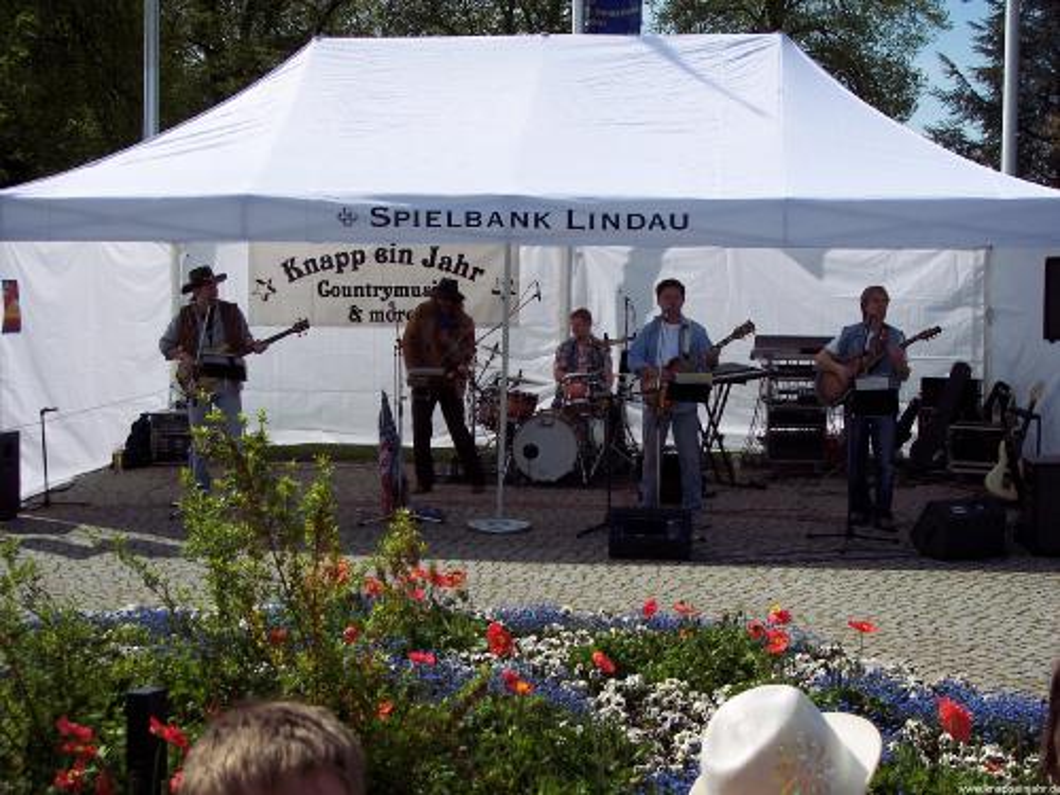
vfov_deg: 28.0
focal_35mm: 52
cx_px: 530
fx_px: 1592
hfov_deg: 36.8
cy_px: 398
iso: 100
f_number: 4.8
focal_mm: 10.7
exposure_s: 1/750
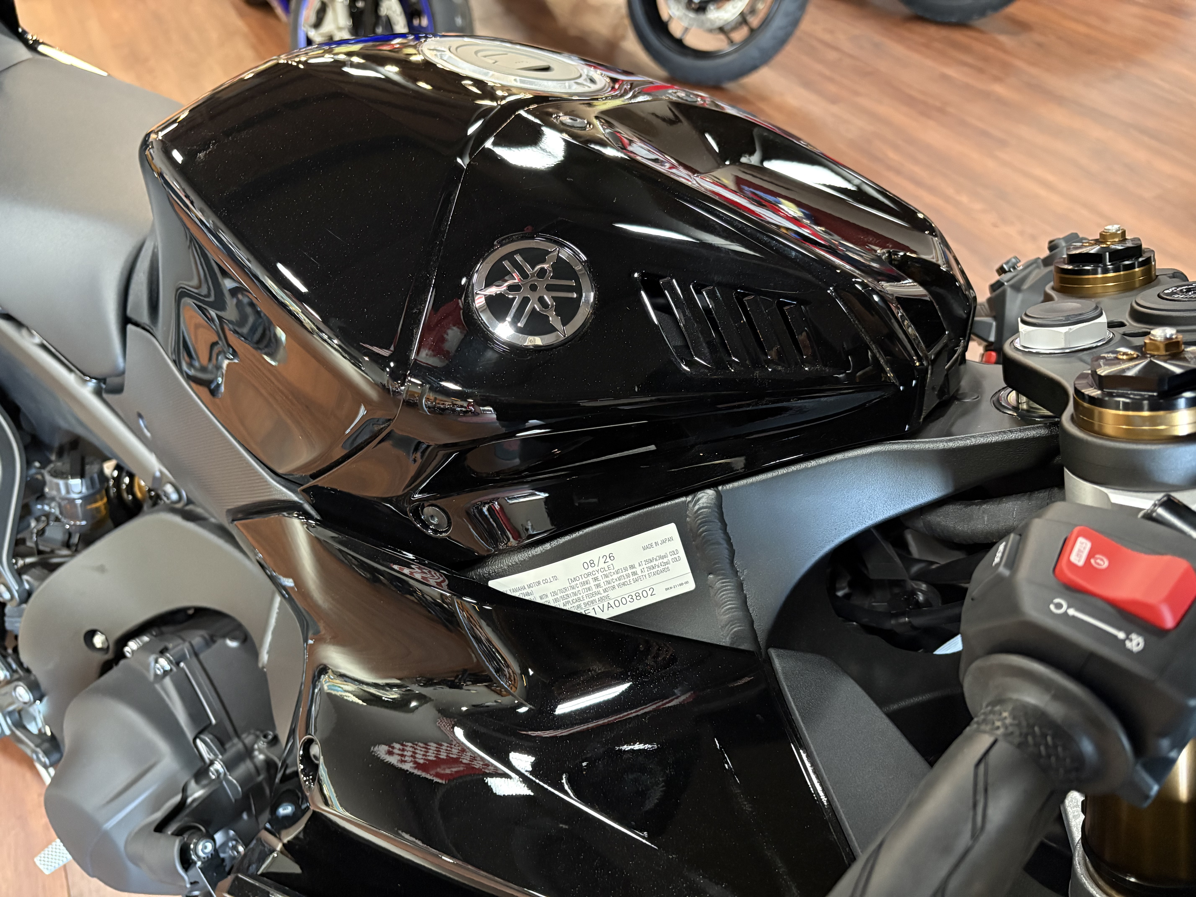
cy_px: 448
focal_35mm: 26
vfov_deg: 53.1
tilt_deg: -44.0
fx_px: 898
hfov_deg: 67.3
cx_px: 598
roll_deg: +1.6
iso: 640
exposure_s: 1/30
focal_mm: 5.96
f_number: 1.6
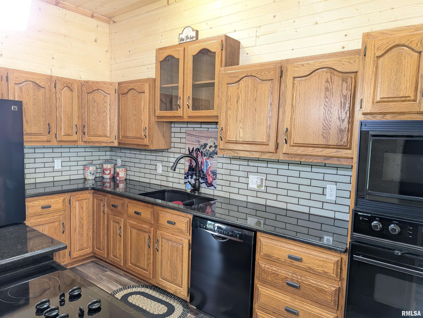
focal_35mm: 24
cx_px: 212
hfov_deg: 71.5
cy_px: 159
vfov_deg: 56.9
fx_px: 294
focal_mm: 6.9
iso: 445
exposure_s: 1/60
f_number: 1.68
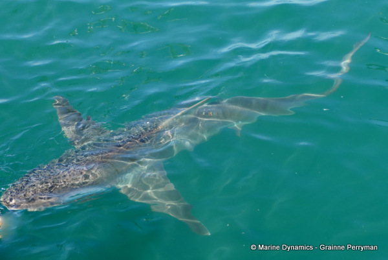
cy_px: 130
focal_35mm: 60
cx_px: 194
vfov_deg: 22.7
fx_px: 647
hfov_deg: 33.4
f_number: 3.5
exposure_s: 1/800
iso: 125
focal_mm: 21.81
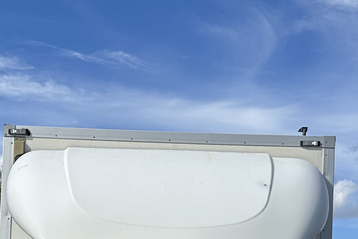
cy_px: 294
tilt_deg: +3.5
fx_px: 865
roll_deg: -1.7
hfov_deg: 23.4
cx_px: 145
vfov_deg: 15.1
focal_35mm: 87
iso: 80
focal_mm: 6.86
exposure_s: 1/6211
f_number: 1.78
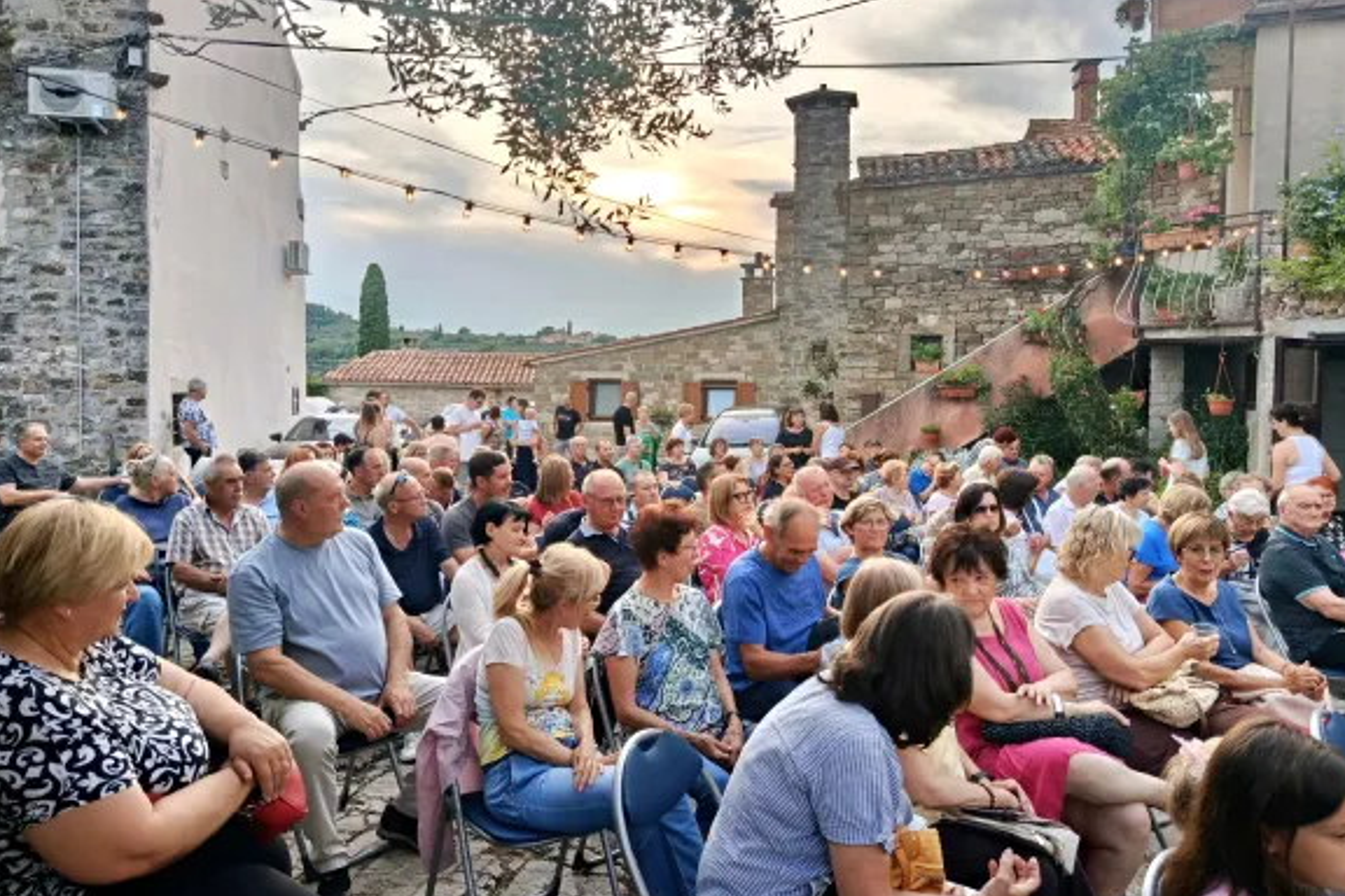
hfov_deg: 69.4
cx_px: 687
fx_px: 971
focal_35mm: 26
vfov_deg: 49.5
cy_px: 422
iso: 167
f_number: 1.7
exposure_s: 1/100
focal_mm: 5.24
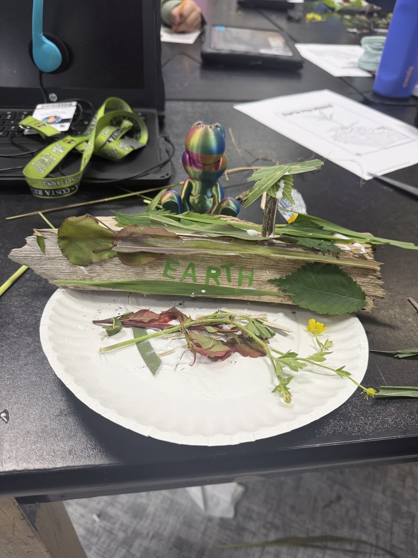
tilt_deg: -40.6
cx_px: 209
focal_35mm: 24
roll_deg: -5.0
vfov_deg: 71.6
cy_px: 279
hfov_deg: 56.8
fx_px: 386
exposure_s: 1/103
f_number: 1.78
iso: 160
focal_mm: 6.76
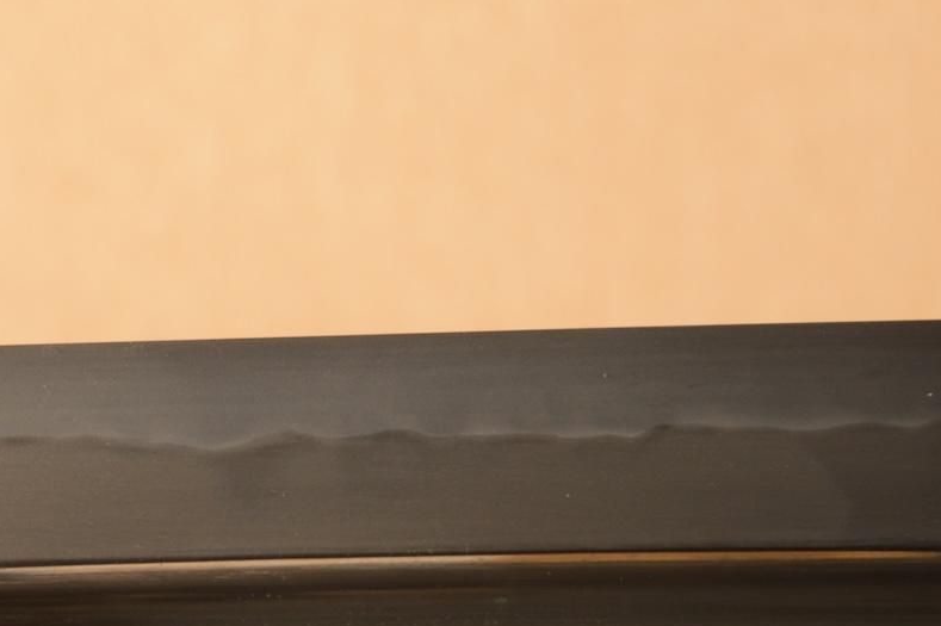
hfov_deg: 7.7
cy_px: 416
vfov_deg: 5.2
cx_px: 163
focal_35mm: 266
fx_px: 6948
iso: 400
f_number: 11
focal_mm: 100
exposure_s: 1/1.6
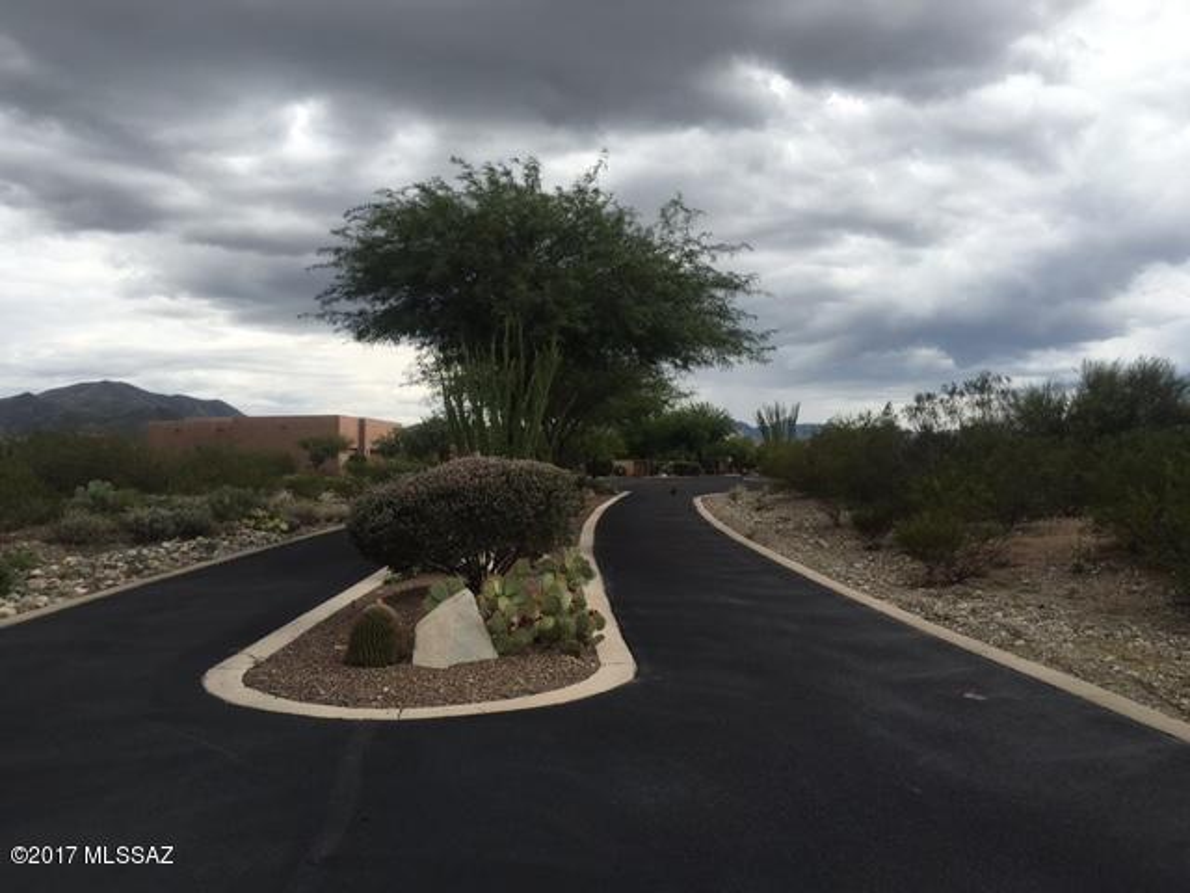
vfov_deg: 48.2
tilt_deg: +2.9
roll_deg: -1.2
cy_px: 446
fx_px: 997
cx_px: 595
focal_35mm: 29
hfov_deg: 61.7
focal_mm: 4.15
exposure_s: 1/641
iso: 25
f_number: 2.2
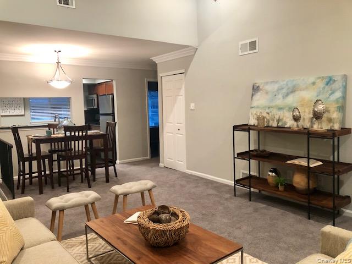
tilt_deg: -5.9
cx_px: 176
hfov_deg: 63.4
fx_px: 285
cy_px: 132
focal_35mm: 28
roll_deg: +1.1
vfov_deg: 49.7
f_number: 1.8
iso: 50
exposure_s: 1/15
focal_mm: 3.99
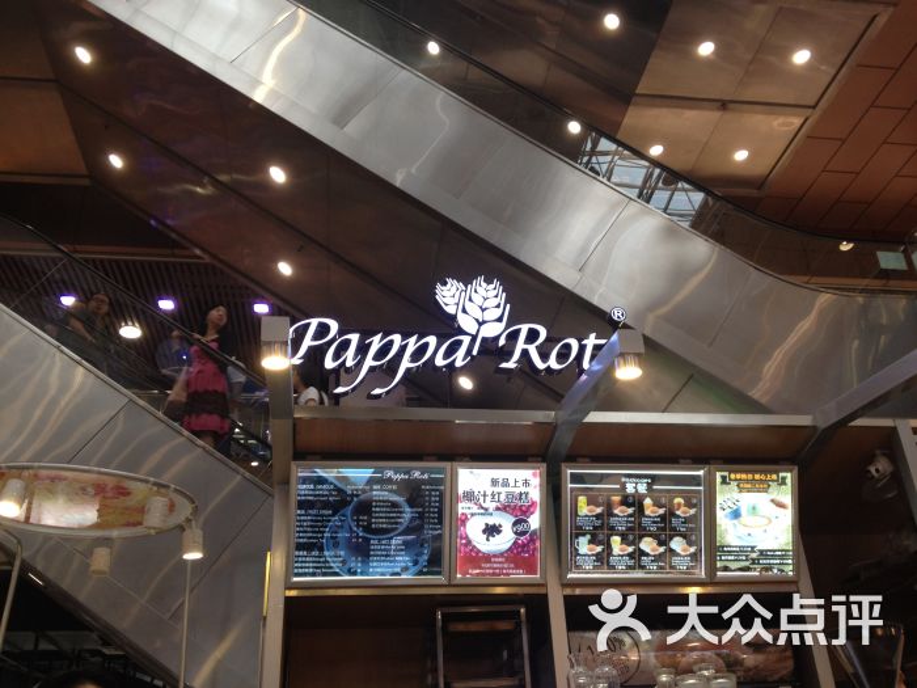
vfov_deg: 40.7
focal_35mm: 35
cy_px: 344
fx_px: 927
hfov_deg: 52.6
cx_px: 458
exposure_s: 1/30
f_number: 2.4
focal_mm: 4.28
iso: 80
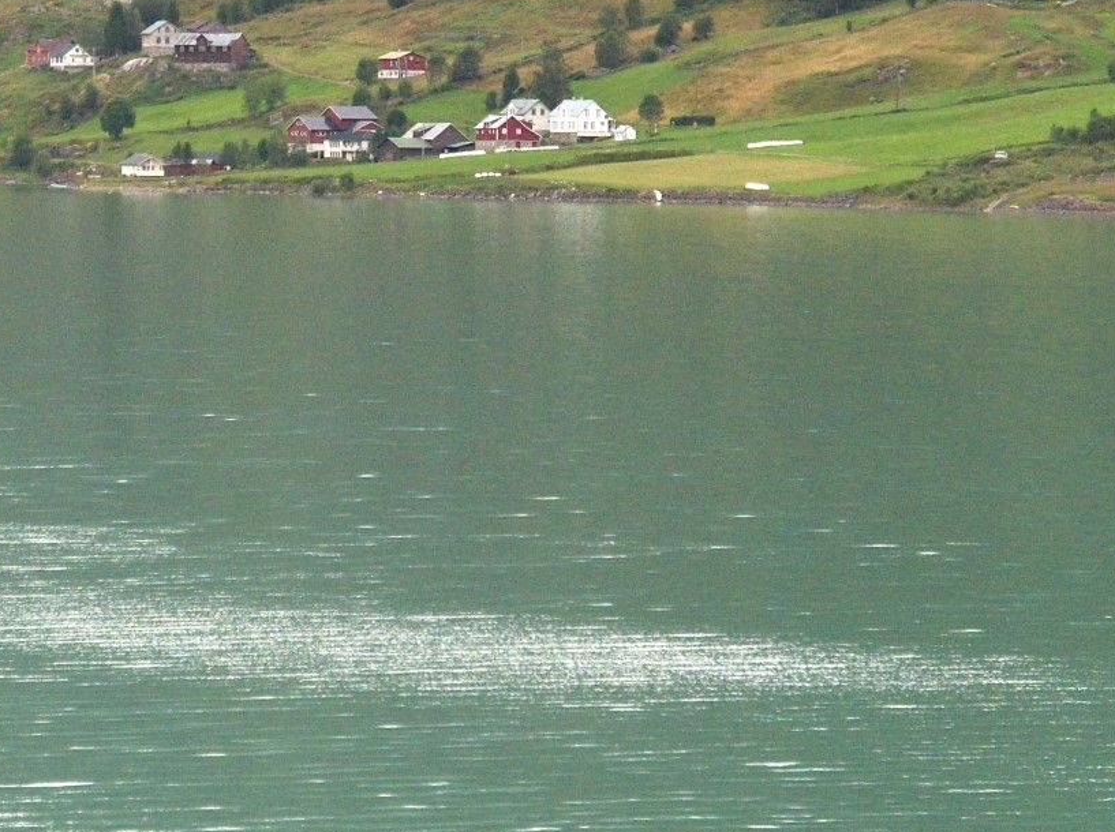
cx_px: 272
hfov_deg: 9.6
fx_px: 6657
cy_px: 180
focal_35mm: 207
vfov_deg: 7.1
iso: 200
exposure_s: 1/246
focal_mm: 24.2
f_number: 4.5
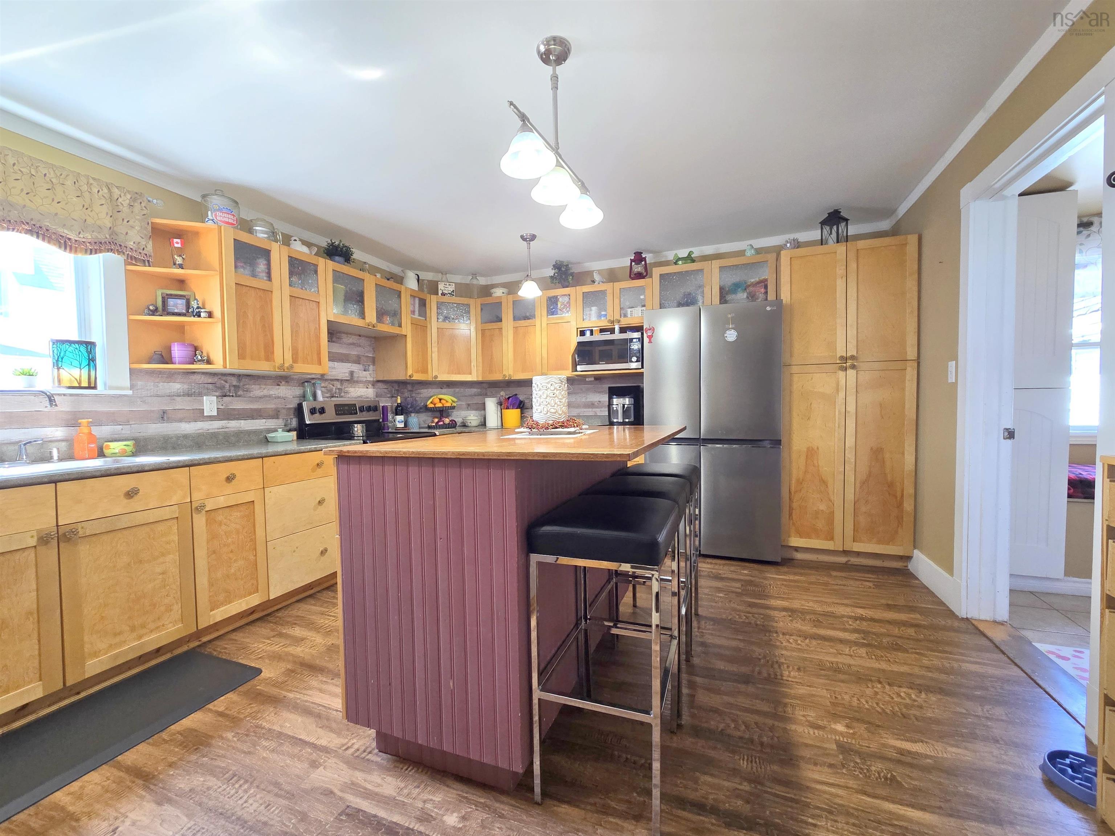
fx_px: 419
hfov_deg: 106.2
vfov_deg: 89.9
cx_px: 558
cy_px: 418
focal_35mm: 13
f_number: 2.2
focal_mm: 2.2
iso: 160
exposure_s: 1/60
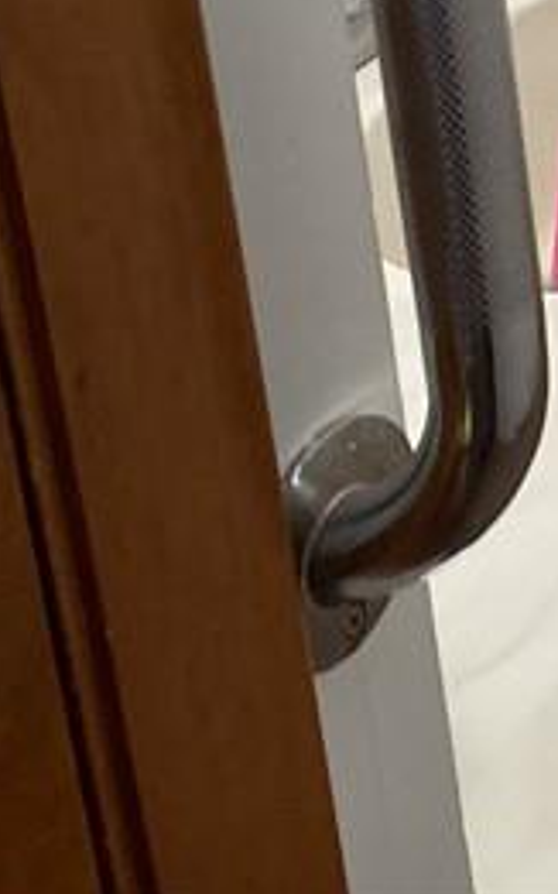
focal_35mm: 108
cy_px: -411
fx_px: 2629
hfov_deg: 9.5
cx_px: 1671
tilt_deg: -18.7
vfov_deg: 17.5
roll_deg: -0.5
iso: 100
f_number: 1.8
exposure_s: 1/120
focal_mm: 4.25
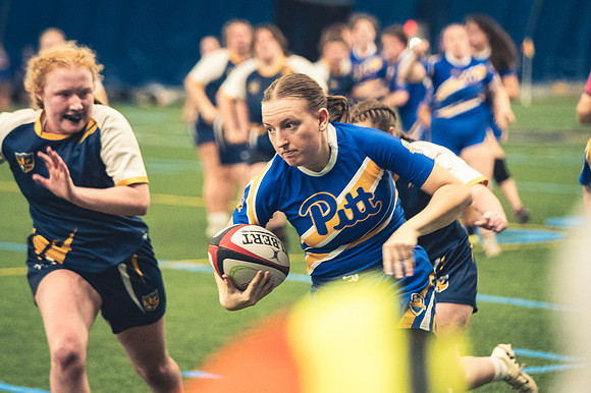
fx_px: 2953
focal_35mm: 180
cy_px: 196
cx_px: 296
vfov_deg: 7.6
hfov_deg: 11.4
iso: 12800
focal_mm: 120
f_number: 2.8
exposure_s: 1/500
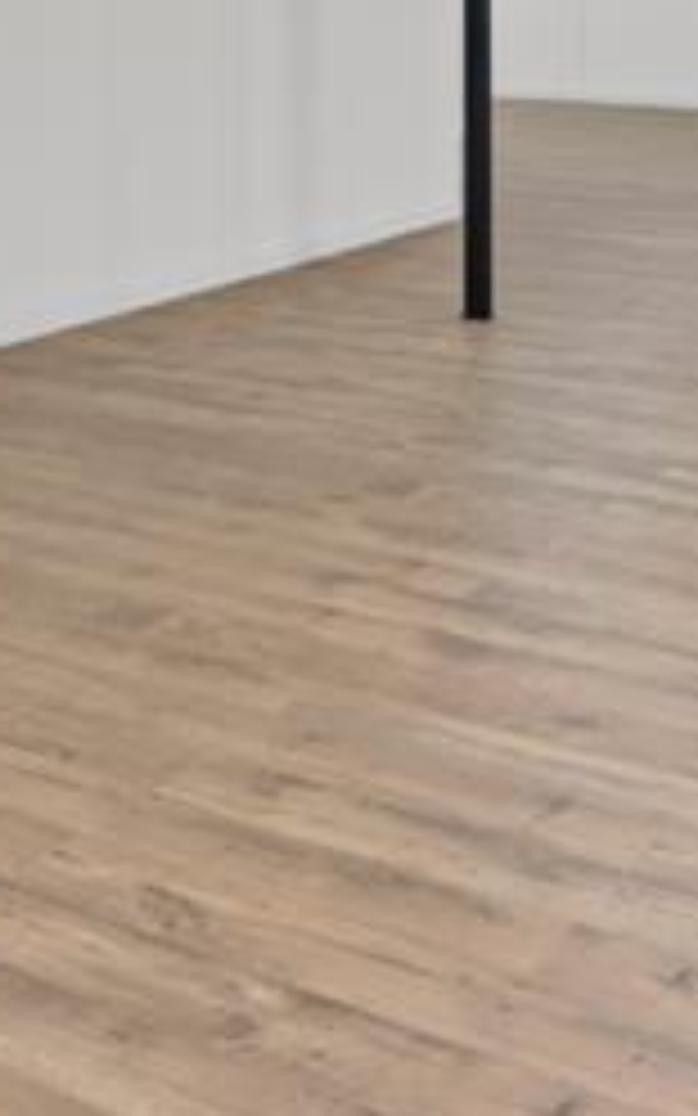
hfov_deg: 22.0
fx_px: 1796
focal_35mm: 59
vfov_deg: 32.0
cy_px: 9
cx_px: 369
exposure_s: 1/2.5
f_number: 10
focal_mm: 14
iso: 400
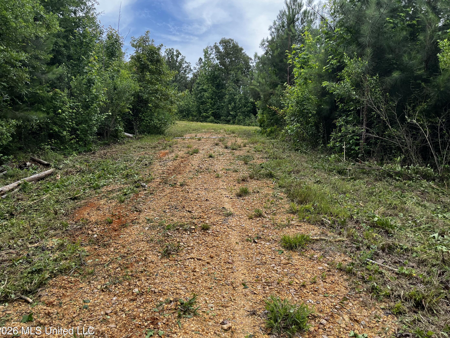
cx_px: 229
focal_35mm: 28
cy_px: 165
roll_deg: +0.7
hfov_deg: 63.4
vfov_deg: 49.7
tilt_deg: +3.6
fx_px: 364
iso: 50
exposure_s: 1/1009
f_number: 1.6
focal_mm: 5.1
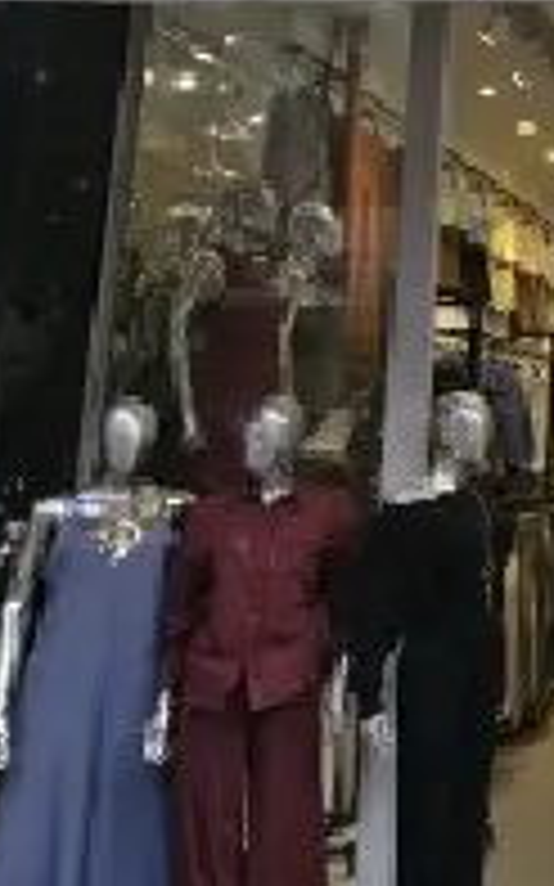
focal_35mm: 42
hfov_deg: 23.1
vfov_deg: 45.6
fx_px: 1015
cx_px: 878
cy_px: 225
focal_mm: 2.2
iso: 50
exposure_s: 1/625
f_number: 2.2
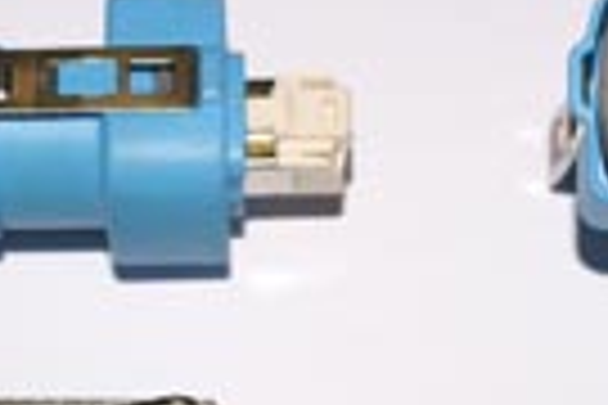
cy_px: 295
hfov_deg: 15.4
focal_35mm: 133
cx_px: 347
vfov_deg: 10.3
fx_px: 2246
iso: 100
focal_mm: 30
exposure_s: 1/160
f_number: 5.6
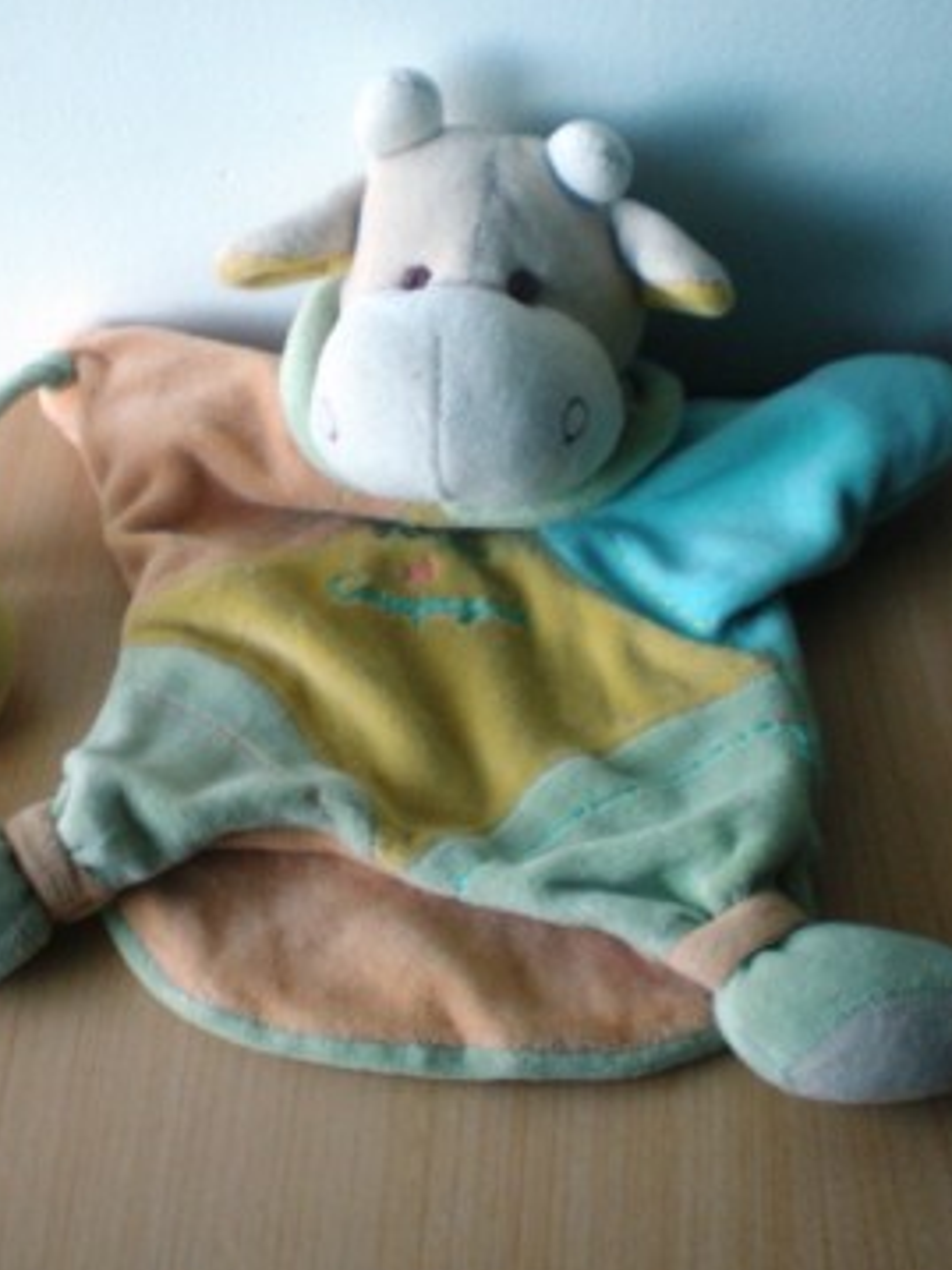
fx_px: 2018
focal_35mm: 55
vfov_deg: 34.9
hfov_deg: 26.5
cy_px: 605
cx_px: 365
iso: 172
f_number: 3.1
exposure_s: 1/56.2
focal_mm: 6.3
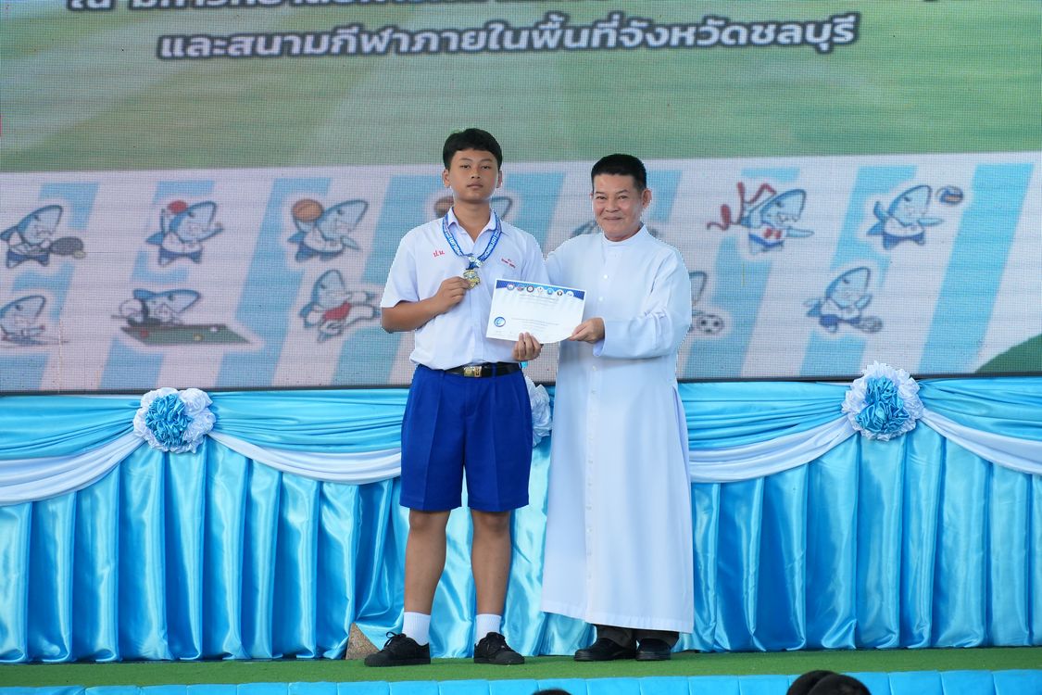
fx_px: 5210
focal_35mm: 180
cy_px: 348
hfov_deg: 11.4
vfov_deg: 7.6
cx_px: 521
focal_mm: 120
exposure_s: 1/125
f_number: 5.6
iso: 1000
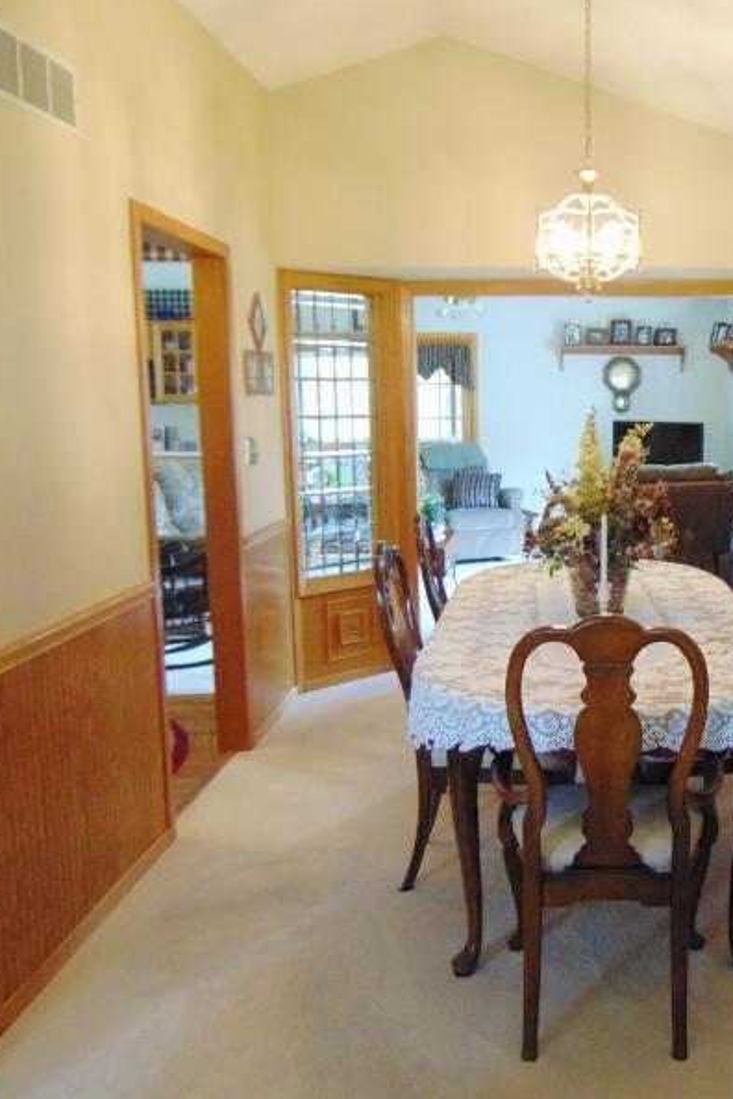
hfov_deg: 36.1
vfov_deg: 54.4
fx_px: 1069
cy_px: 548
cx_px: 624
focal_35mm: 35
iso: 400
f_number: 3
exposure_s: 1/25
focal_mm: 4.5
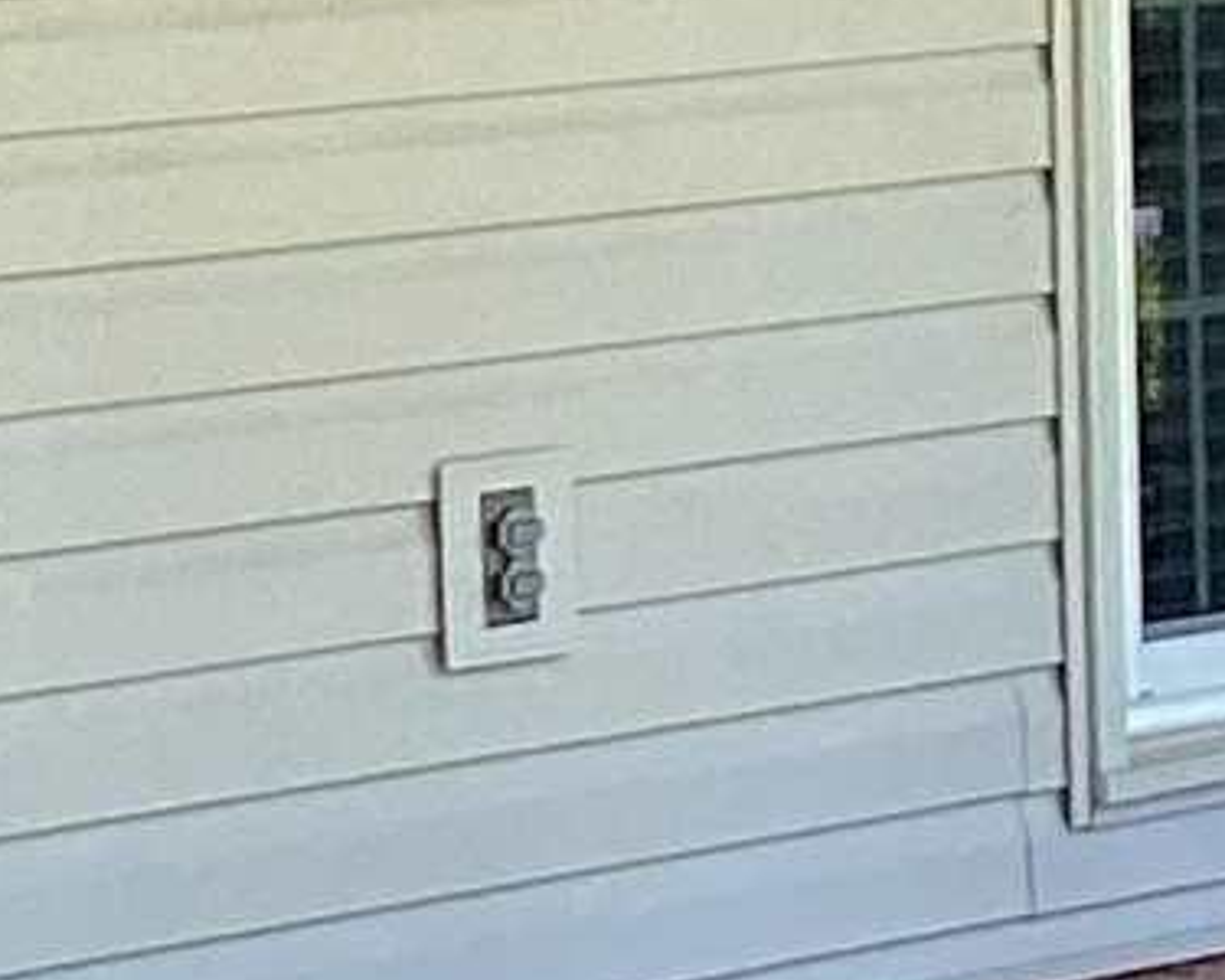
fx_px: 8991
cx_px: -1009
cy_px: 810
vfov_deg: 6.2
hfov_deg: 7.6
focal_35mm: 248
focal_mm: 3.3
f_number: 2.4
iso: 25
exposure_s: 1/172
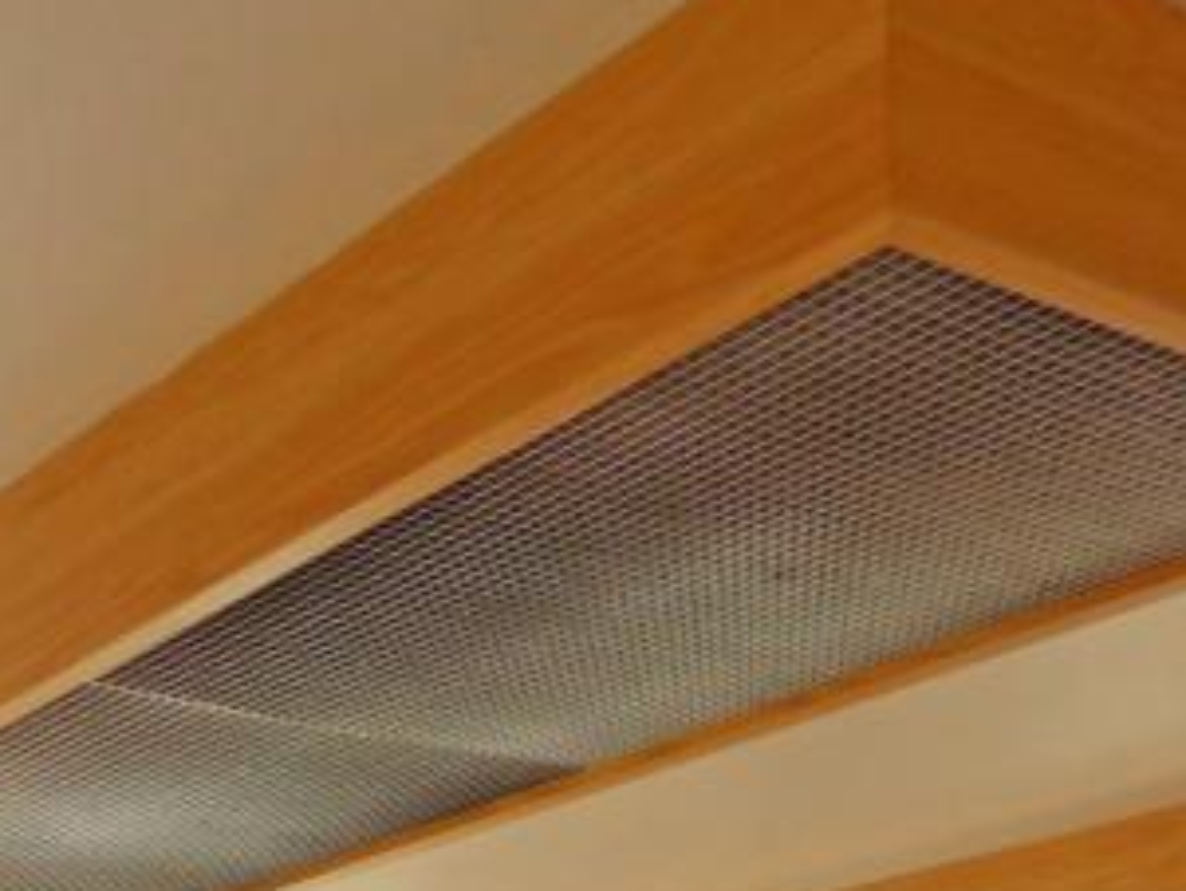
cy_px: 1419
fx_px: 2331
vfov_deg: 18.6
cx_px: 181
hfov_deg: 27.8
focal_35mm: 68
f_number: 2.8
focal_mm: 3.58
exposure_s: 1/100
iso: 100
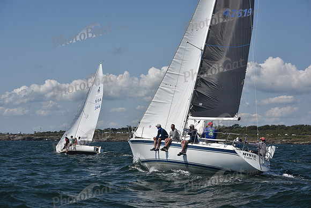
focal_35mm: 85
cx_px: 156
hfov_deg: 23.9
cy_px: 104
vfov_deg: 16.1
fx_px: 734
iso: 250
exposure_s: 1/1000
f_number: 7.1
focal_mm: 85
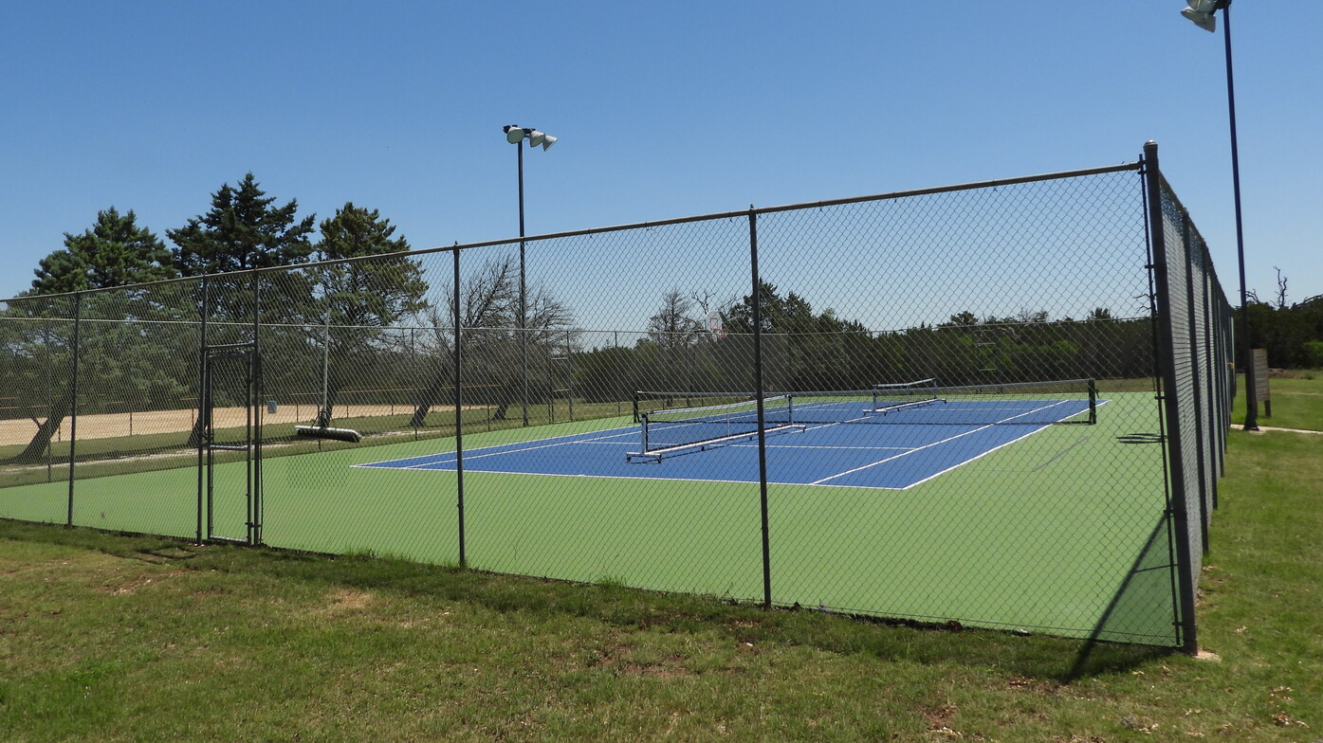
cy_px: 314
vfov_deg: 42.7
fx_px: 947
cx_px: 652
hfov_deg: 69.9
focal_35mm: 27
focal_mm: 4.3
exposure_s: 1/2000
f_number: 3.5
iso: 100
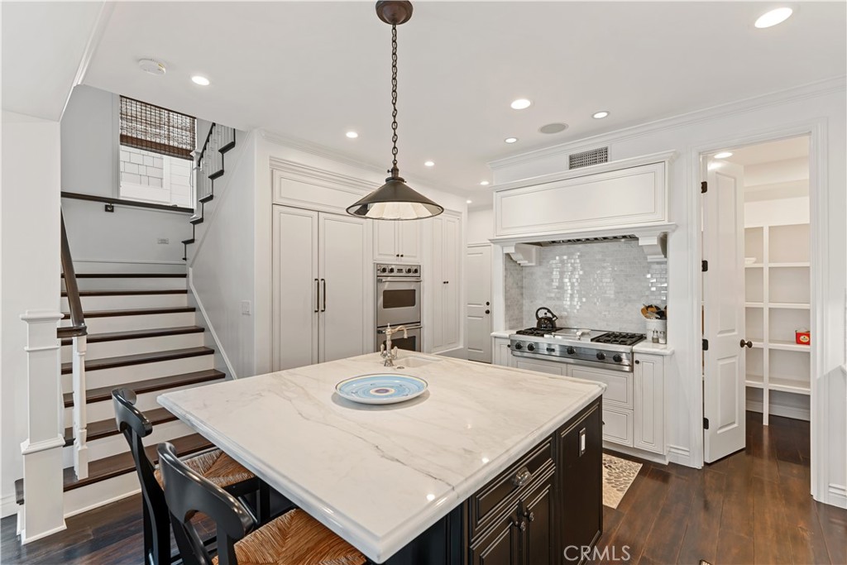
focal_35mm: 16
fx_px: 374
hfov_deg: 97.1
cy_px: 282
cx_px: 424
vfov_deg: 74.1
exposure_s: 1/1.67
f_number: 7.1
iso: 100
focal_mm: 15.9
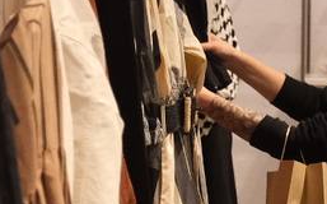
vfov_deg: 2.9
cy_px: 232
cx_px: 177
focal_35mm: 445
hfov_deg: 4.7
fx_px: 3961
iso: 3200
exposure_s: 1/1000
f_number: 2.8
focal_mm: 55
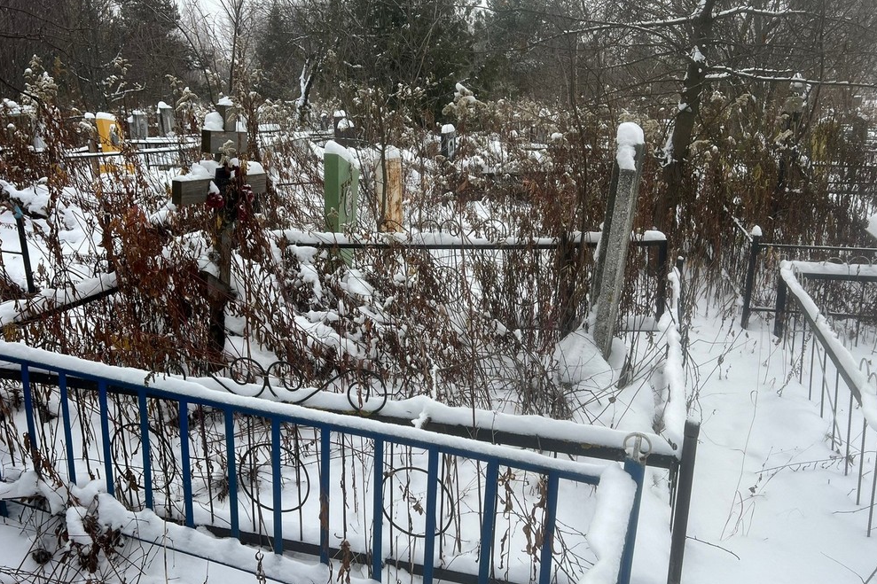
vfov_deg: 46.4
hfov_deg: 65.5
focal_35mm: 28
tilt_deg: -16.4
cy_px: 303
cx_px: 435
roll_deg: +1.6
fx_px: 682
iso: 50
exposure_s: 1/743
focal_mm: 5.7
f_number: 1.5
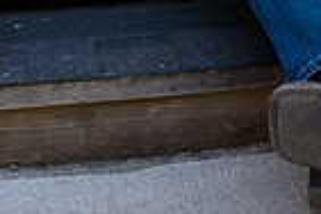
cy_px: -335
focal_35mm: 130
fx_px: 1159
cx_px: 252
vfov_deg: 9.2
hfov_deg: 15.7
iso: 800
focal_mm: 24
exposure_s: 1/400
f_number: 7.1
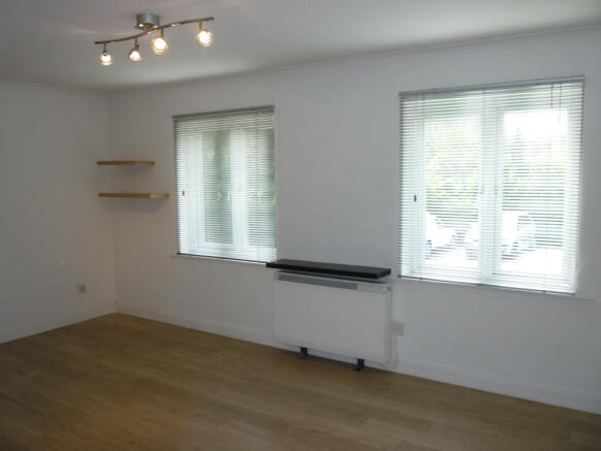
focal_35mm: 29
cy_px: 226
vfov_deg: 48.2
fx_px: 503
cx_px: 300
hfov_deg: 61.7
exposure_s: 1/30
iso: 100
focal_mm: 5.2
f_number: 3.3
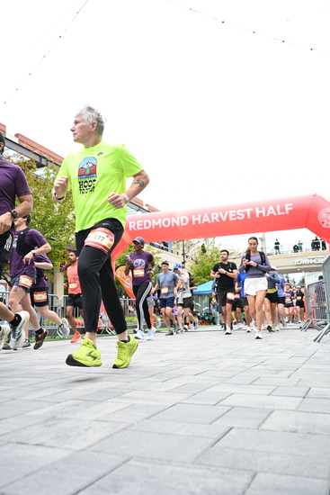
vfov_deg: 60.3
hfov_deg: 42.3
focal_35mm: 31
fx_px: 426
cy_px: 248
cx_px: 165
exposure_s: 1/640
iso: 2000
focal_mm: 31
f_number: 4
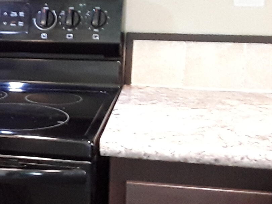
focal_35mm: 100
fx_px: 786
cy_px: 103
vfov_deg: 14.8
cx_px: -163
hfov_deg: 17.3
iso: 250
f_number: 1.9
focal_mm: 2.91
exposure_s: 1/15
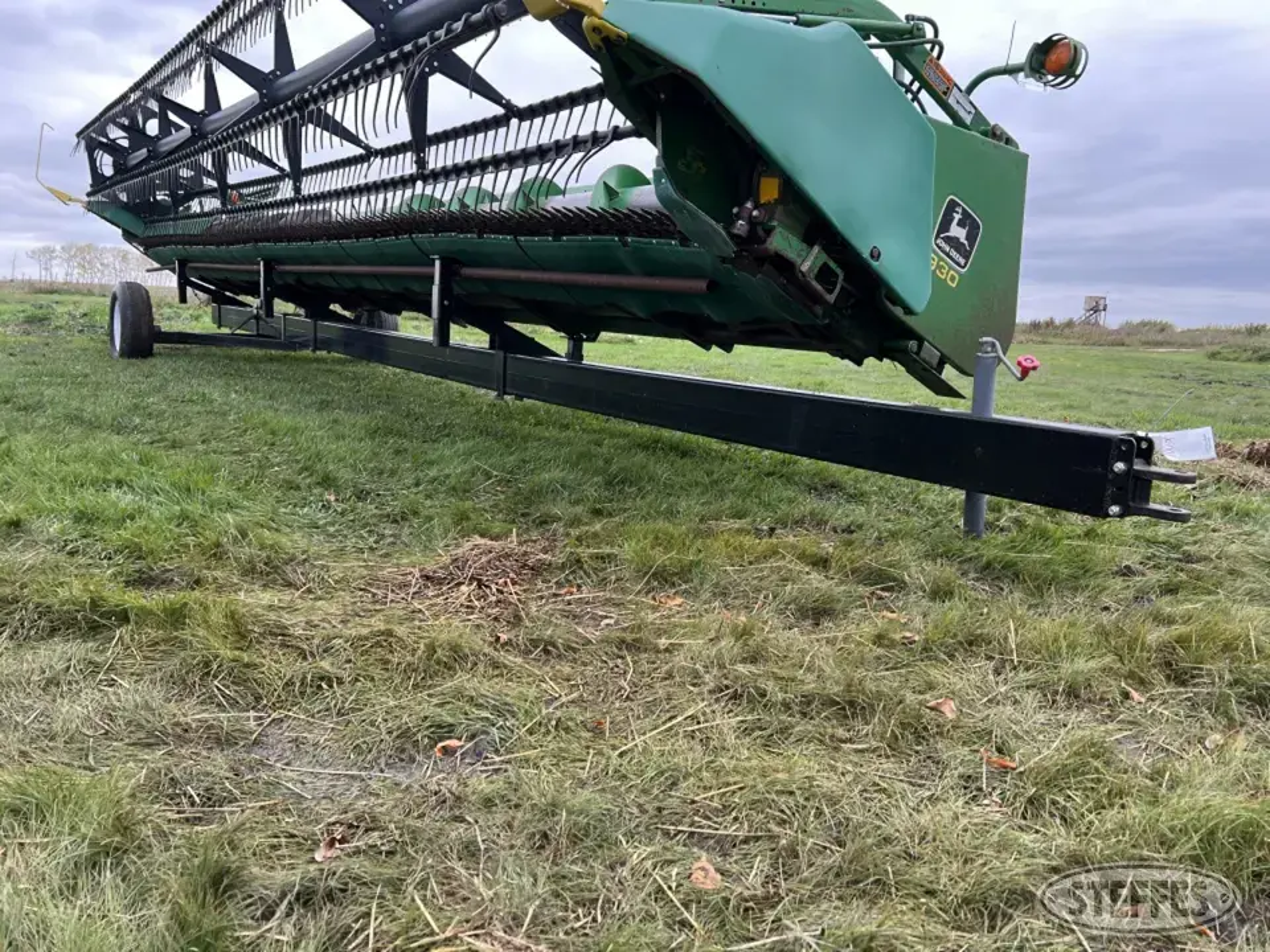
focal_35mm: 26
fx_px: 954
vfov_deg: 53.1
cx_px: 635
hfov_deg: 67.3
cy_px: 476
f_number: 1.5
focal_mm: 5.7
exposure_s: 1/208
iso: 40
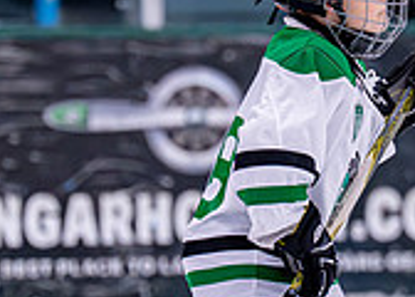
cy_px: 200
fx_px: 10372
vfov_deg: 1.6
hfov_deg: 2.3
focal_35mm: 880
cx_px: 388
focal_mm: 180
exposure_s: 1/1250
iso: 2500
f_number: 2.8
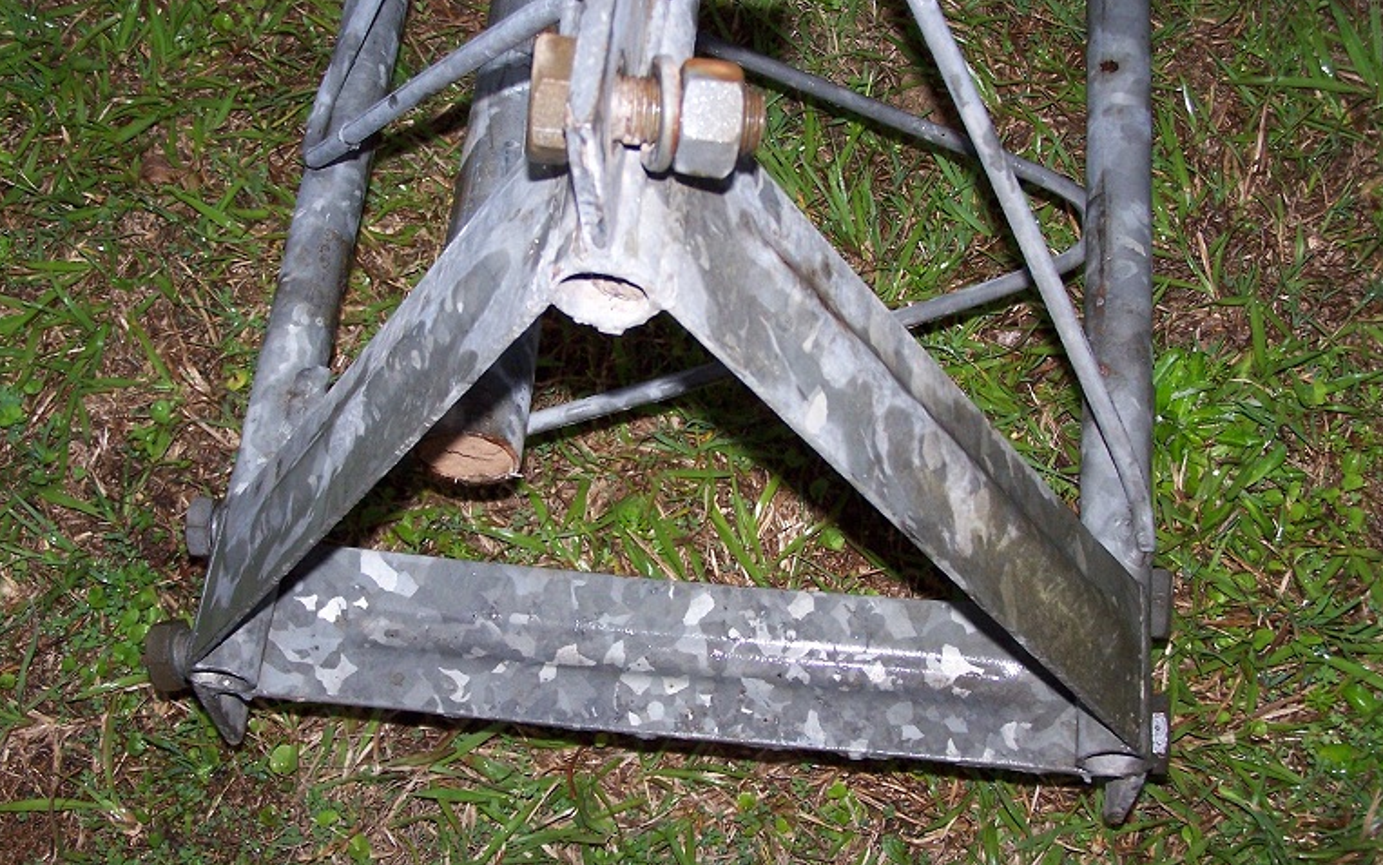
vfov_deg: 23.6
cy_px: 433
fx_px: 2073
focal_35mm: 55
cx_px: 687
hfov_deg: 36.9
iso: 140
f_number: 3
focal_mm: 8.5
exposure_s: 1/60
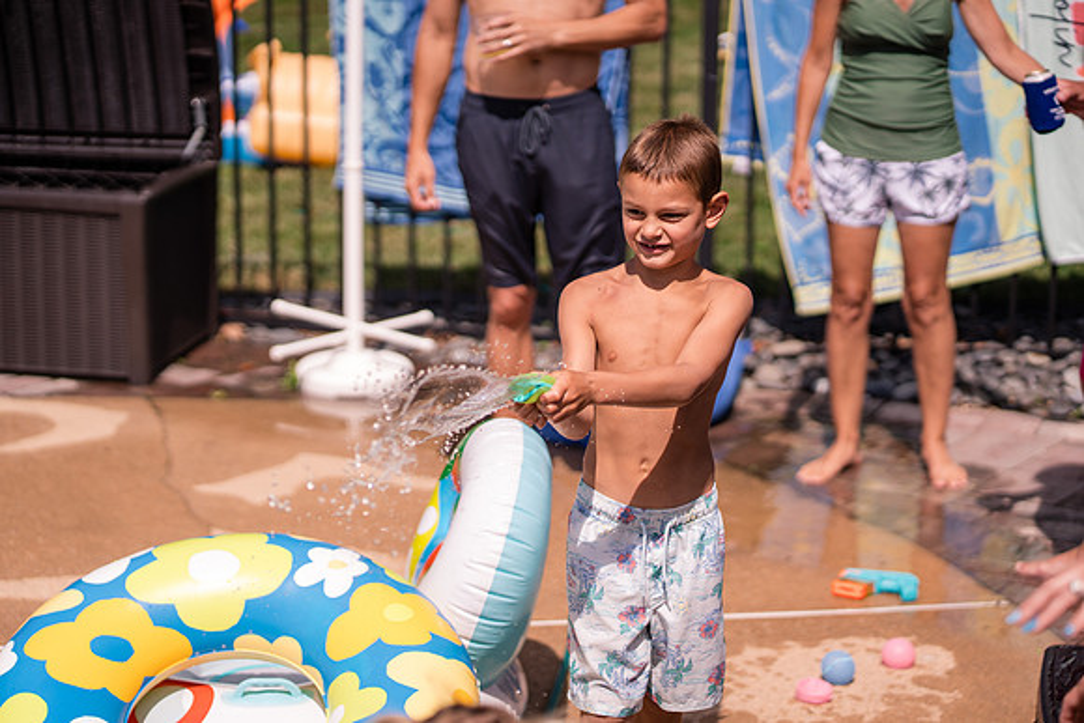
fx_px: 2560
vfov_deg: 16.1
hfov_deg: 23.9
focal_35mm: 85
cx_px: 542
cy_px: 362
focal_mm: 85
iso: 200
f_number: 2.2
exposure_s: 1/6400
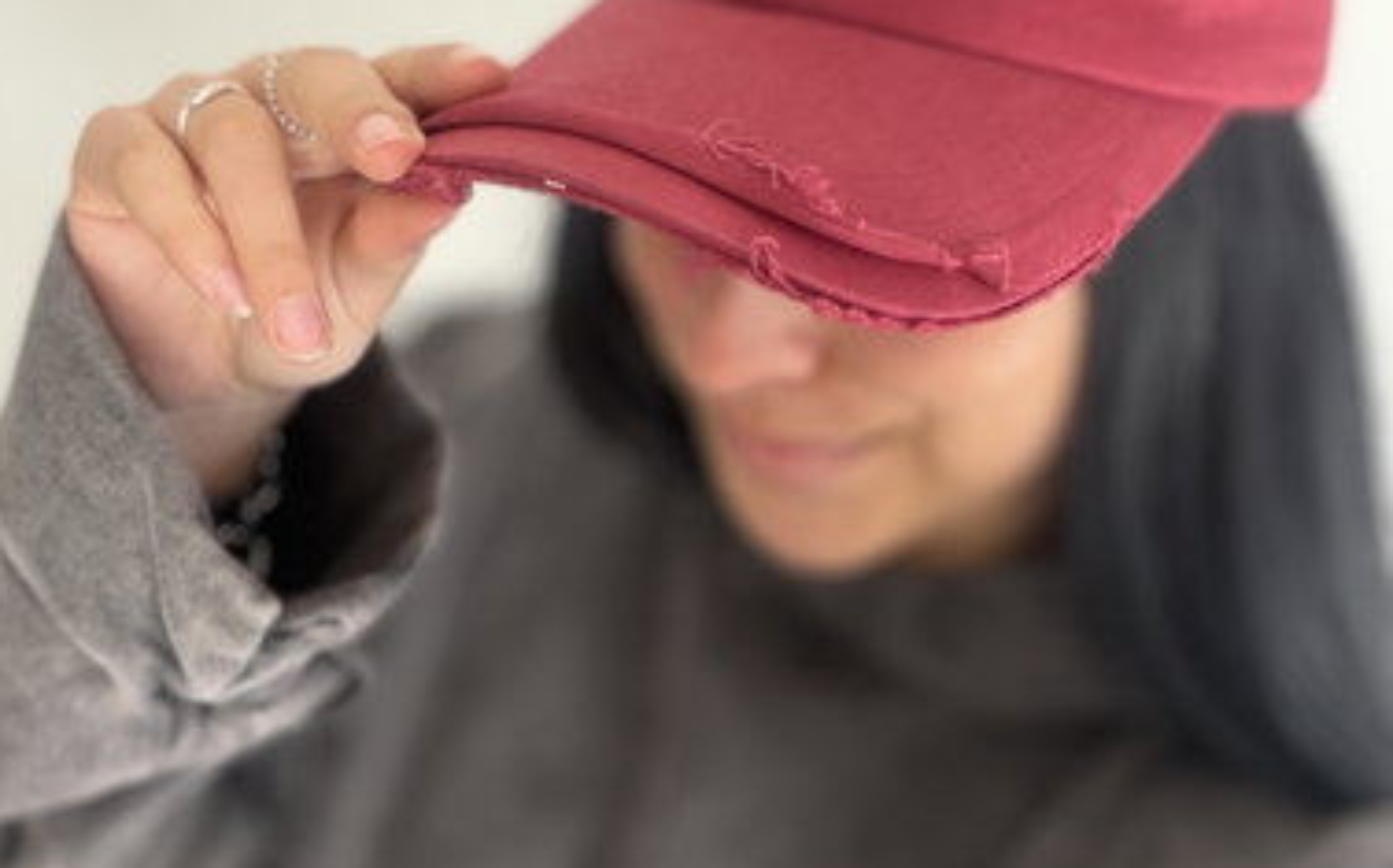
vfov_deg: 28.5
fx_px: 1707
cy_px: 534
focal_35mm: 45
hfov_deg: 44.4
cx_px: 661
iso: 100
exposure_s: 1/60
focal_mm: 2.71
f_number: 1.9
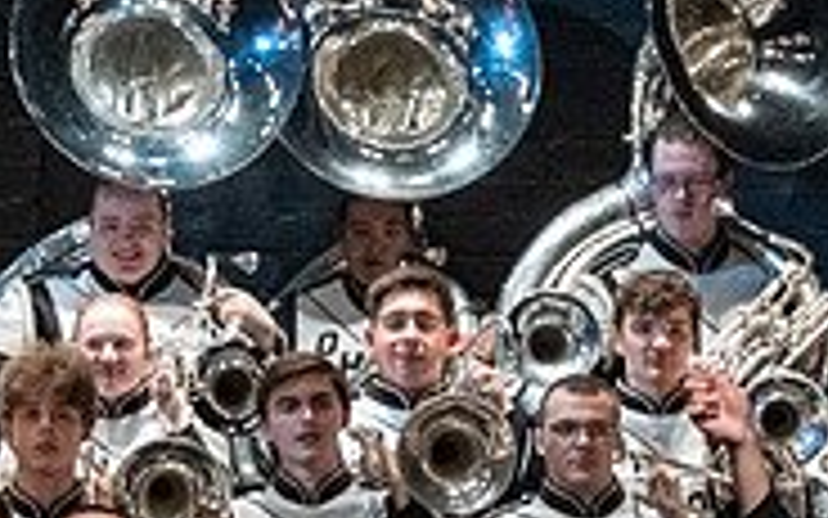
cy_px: 757
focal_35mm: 676
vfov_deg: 1.9
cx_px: 648
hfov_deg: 3.1
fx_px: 15254
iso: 4000
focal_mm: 140
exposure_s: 1/500
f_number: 4
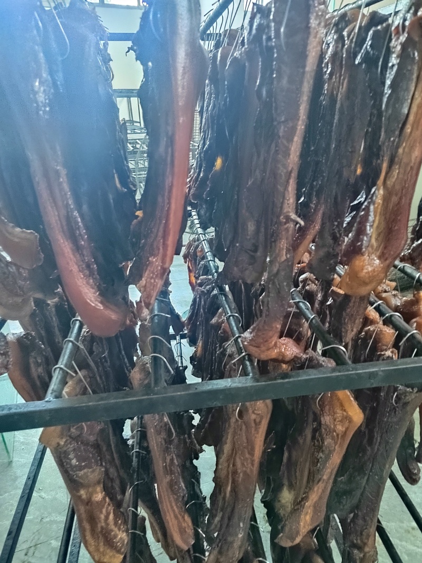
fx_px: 374
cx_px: 211
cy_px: 282
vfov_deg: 73.9
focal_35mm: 23
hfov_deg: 58.9
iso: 6240
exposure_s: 1/11.1
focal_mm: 5.52
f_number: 1.9
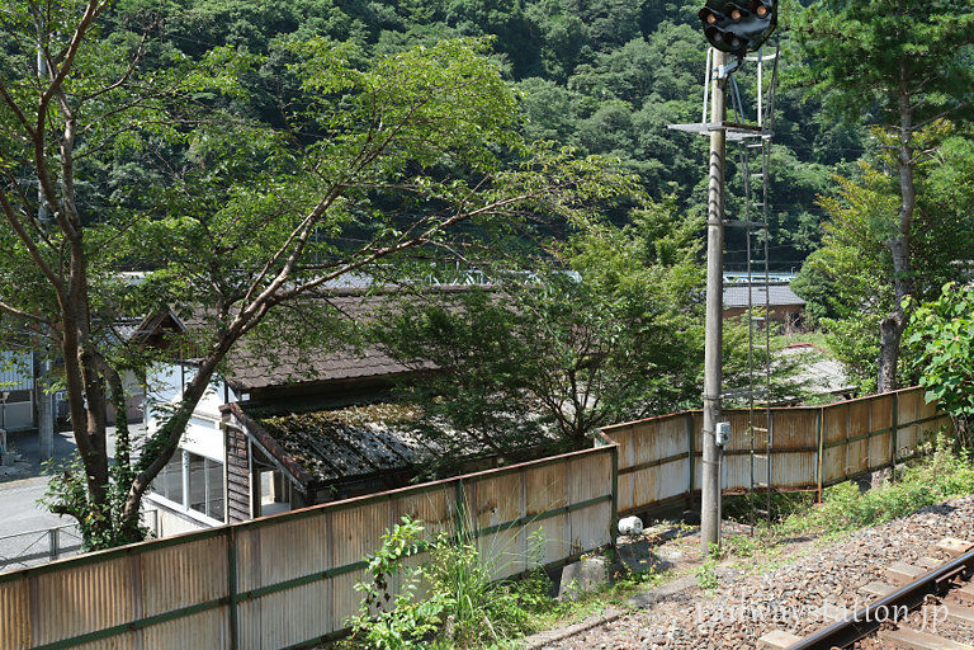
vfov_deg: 43.6
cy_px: 325
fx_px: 812
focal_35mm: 30
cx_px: 487
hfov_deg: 61.9
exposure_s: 1/60
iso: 125
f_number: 9
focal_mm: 19.9
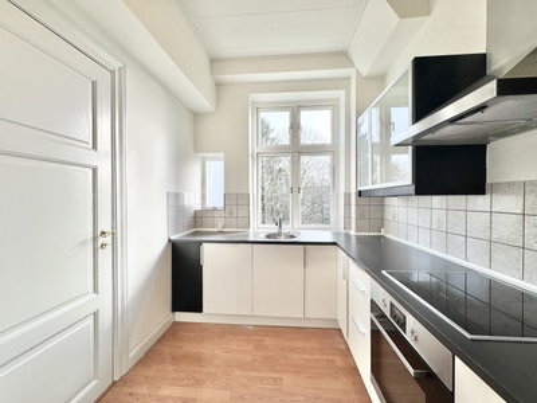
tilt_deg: -1.2
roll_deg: +0.5
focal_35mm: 14
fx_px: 217
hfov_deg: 102.1
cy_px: 202
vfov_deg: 85.7
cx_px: 268
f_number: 2.2
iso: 40
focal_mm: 2.22
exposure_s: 1/175
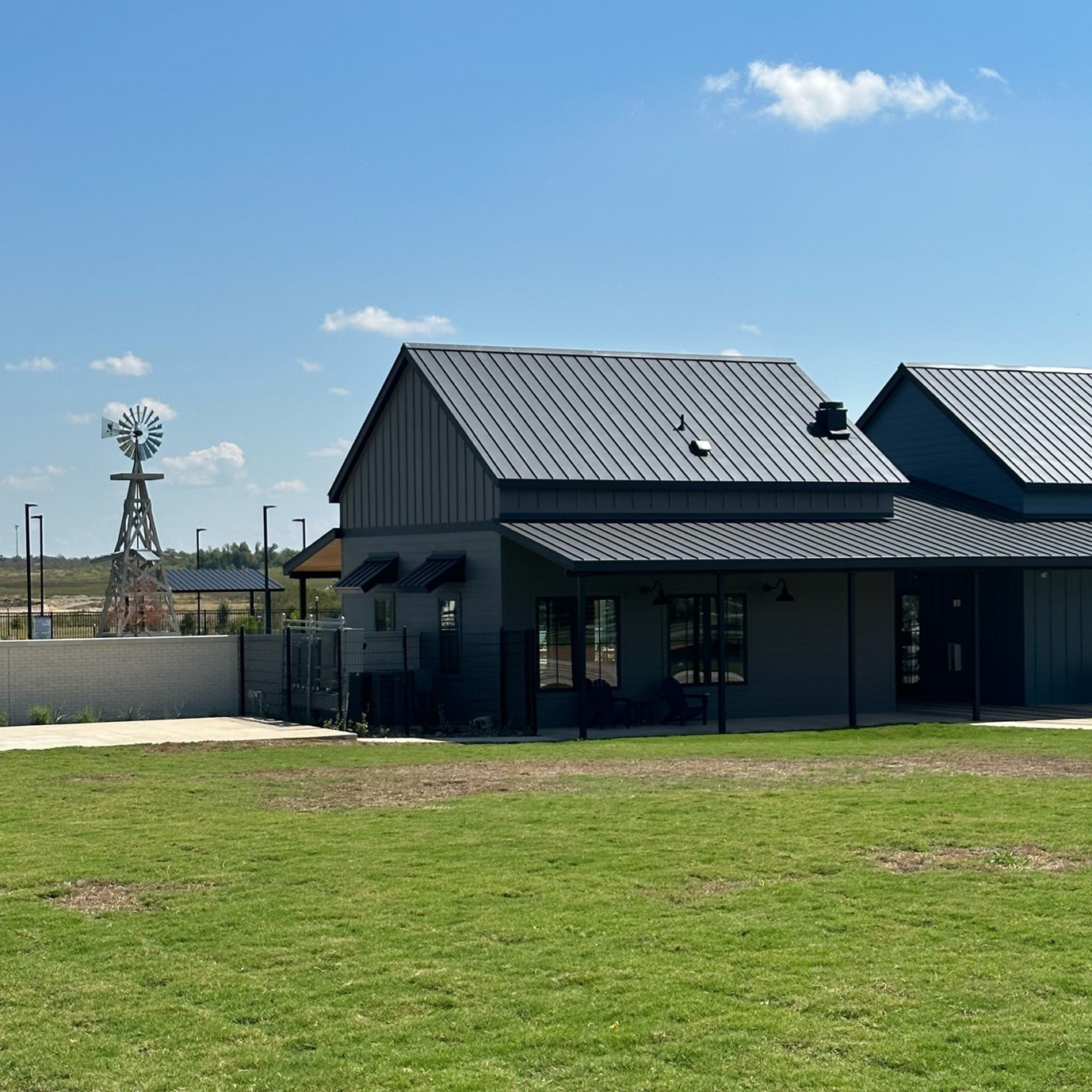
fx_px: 2248
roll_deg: +1.4
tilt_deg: -0.9
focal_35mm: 63
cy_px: 607
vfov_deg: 27.3
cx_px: 578
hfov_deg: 27.3
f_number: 1.78
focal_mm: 6.86
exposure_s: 1/5556
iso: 64
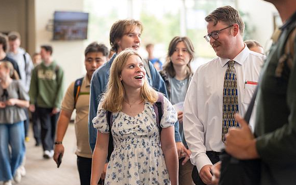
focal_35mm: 104
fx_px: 839
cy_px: 89
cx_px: 147
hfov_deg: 20.0
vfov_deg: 12.6
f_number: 2.8
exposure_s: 1/320
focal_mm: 101
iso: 1000
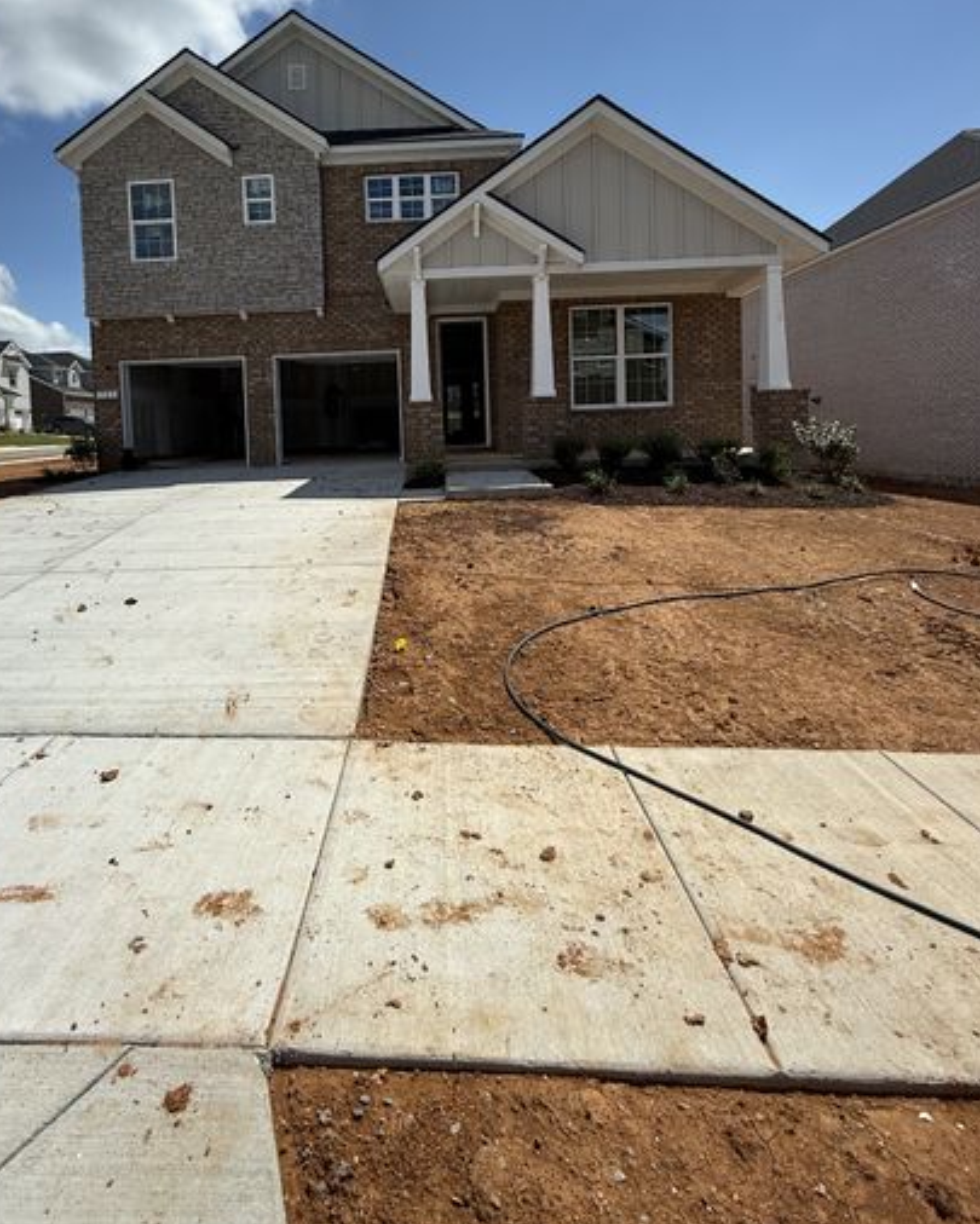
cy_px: 470
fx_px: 652
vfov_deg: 84.9
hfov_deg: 73.4
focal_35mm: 18
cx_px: 416
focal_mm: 2.22
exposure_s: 1/3289
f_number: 2.2
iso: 50
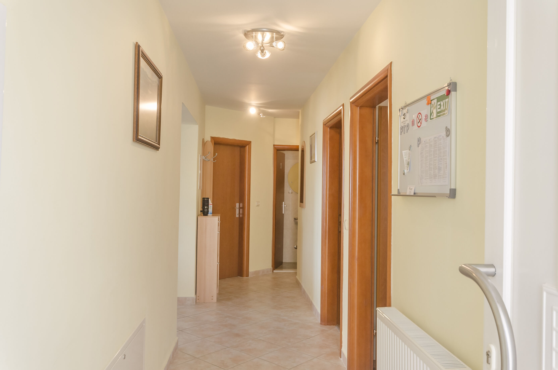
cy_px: 185
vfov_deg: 43.4
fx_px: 464
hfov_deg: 62.0
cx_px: 279
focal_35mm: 30
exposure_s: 1/60
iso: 360
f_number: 5.6
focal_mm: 20
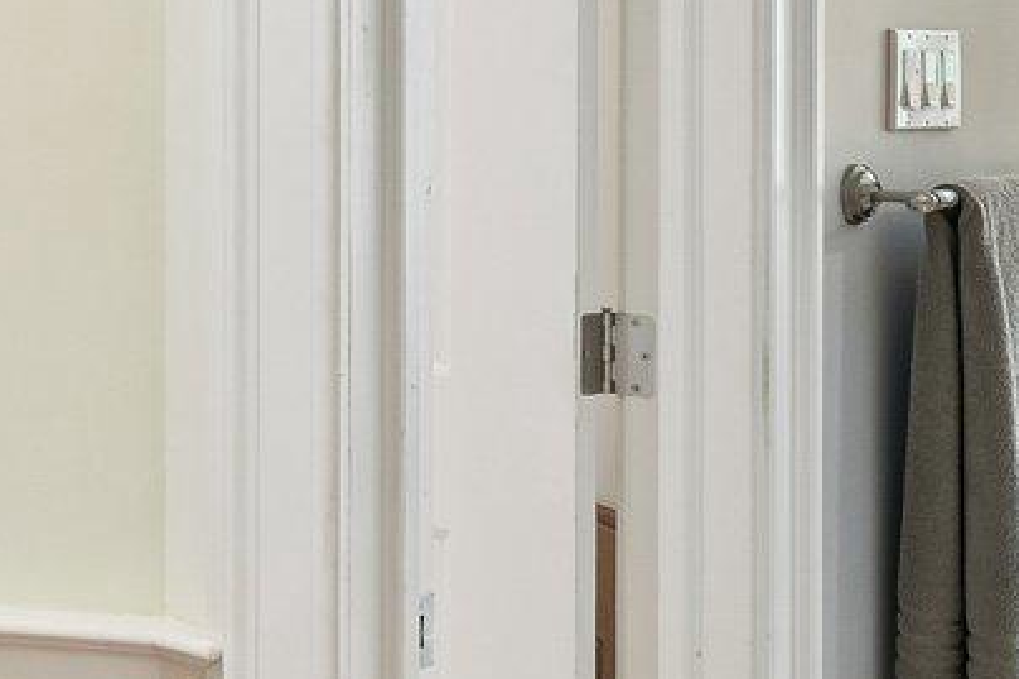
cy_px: 54
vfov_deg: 18.8
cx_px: -941
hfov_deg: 19.2
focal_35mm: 71
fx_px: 2009
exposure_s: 1/2
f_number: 8
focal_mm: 14
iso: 400
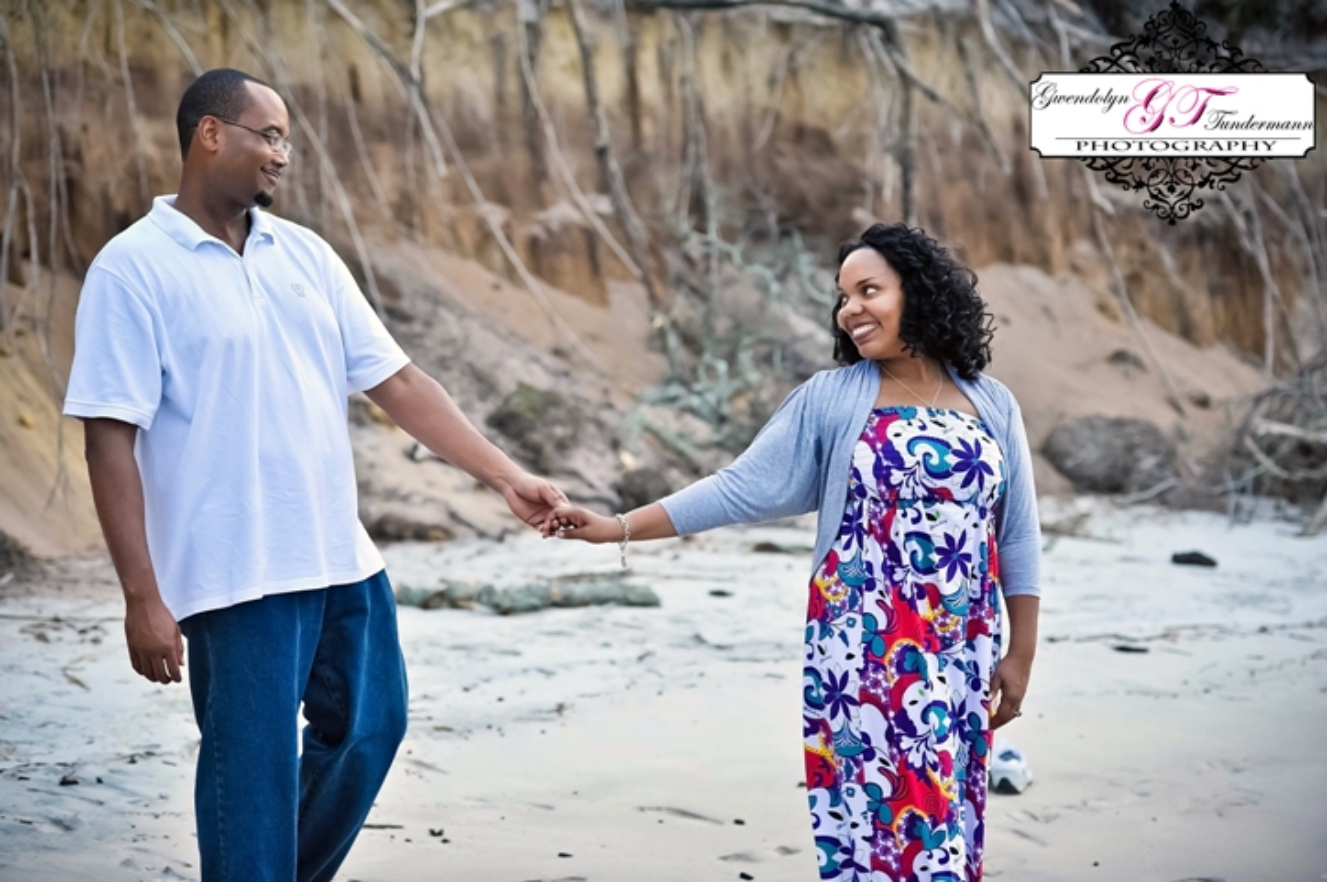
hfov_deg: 28.9
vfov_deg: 19.4
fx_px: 2577
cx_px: 664
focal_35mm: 70
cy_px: 441
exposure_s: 1/250
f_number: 2.8
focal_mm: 70
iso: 800
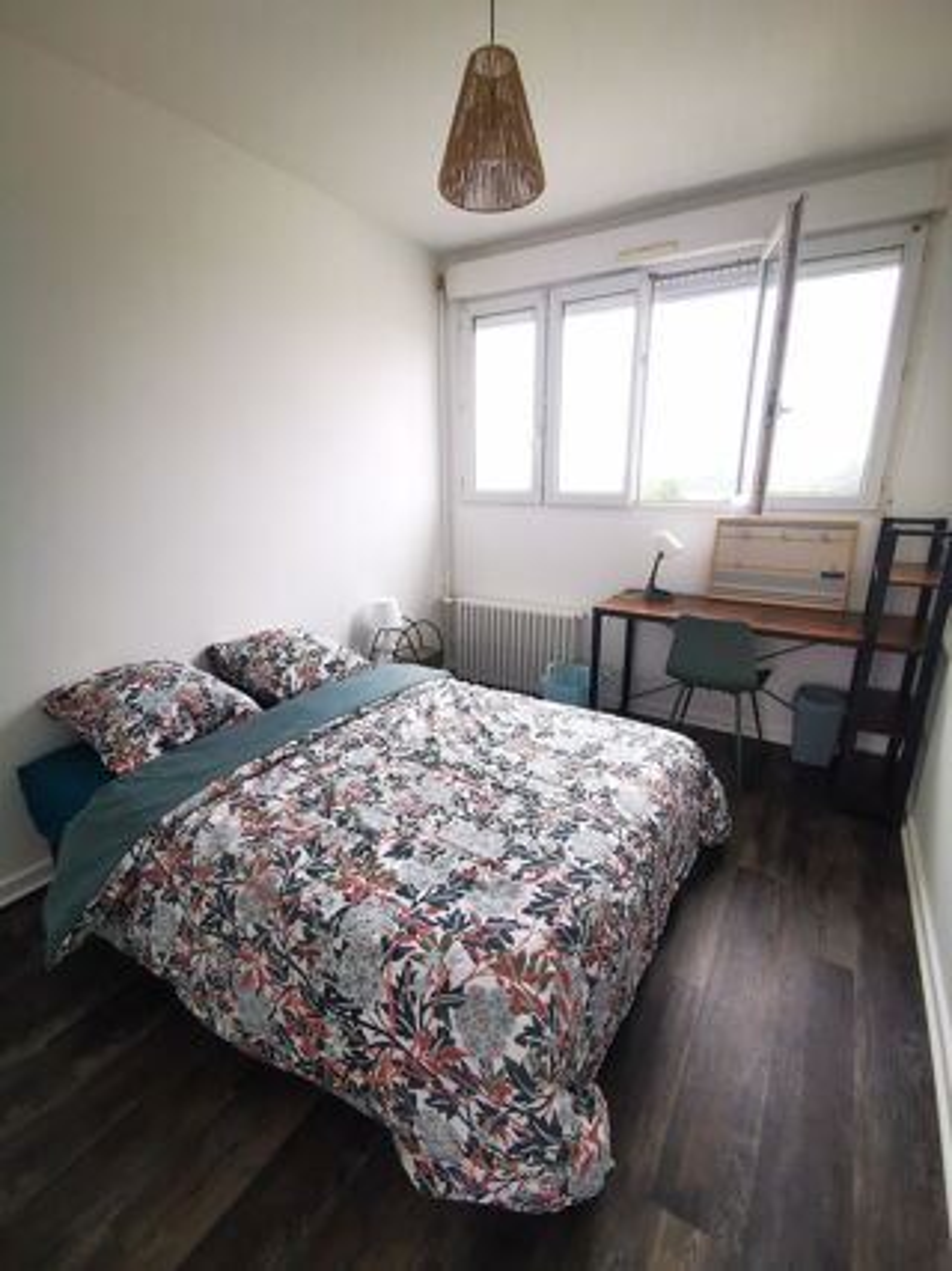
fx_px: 587
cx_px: 476
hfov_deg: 78.1
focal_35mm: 16
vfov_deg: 94.5
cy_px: 636
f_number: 2.2
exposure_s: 1/50
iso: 125
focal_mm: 2.35
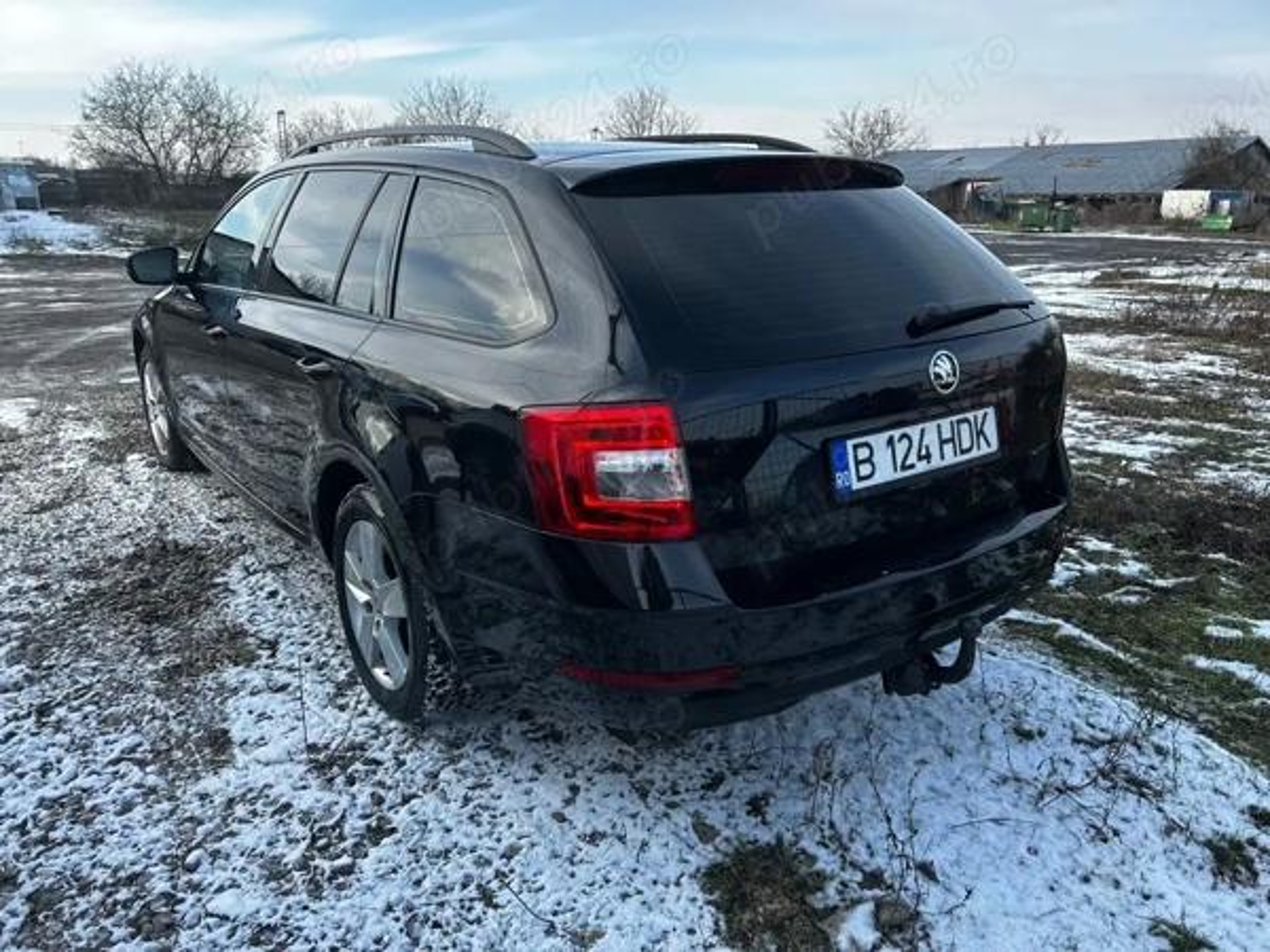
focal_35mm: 26
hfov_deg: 67.3
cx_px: 635
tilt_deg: -16.1
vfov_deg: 53.1
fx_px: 954
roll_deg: -0.1
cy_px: 476
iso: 50
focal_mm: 5.7
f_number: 1.5
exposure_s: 1/932
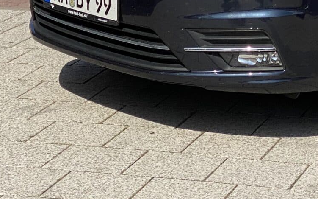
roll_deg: -0.6
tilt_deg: -3.5
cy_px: -112
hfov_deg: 11.1
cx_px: 224
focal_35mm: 188
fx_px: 1629
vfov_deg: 6.9
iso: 20
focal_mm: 6
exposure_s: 1/1845
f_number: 2
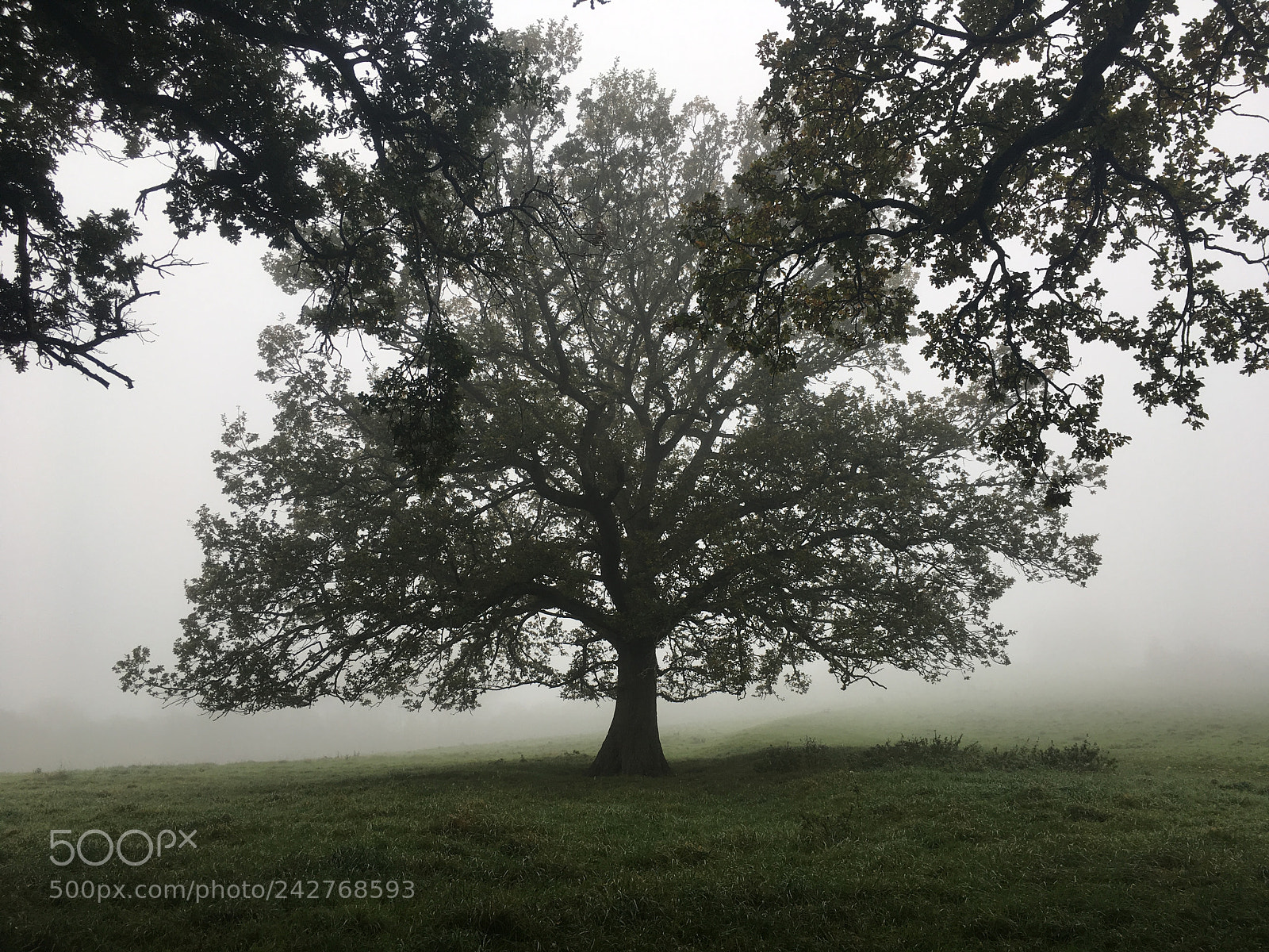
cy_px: 476
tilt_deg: +17.0
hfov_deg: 61.7
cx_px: 634
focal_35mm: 29
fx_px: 1063
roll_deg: -1.6
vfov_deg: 48.2
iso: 25
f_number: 2.2
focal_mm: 4.15
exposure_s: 1/118
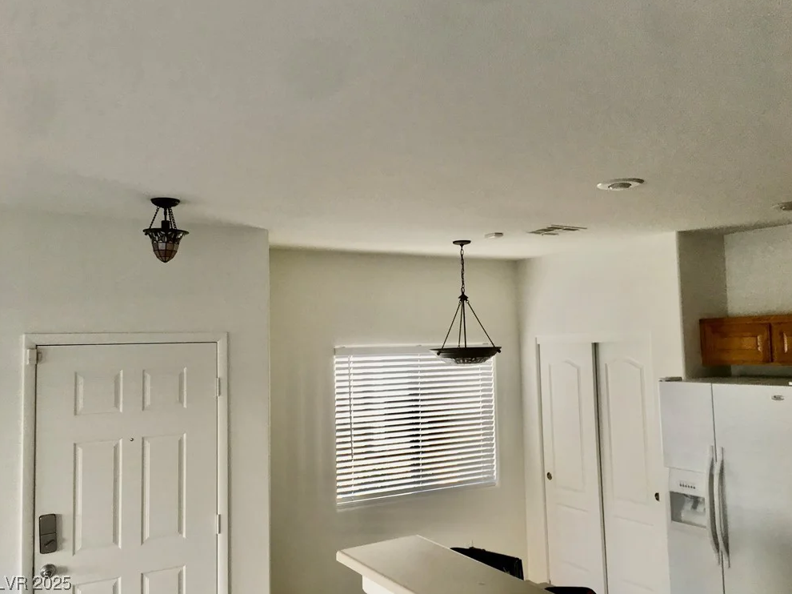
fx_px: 686
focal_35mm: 30
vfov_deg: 46.8
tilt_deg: +6.5
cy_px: 293
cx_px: 399
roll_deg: +0.6
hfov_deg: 60.0
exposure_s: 1/15
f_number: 2.2
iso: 25
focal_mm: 4.15
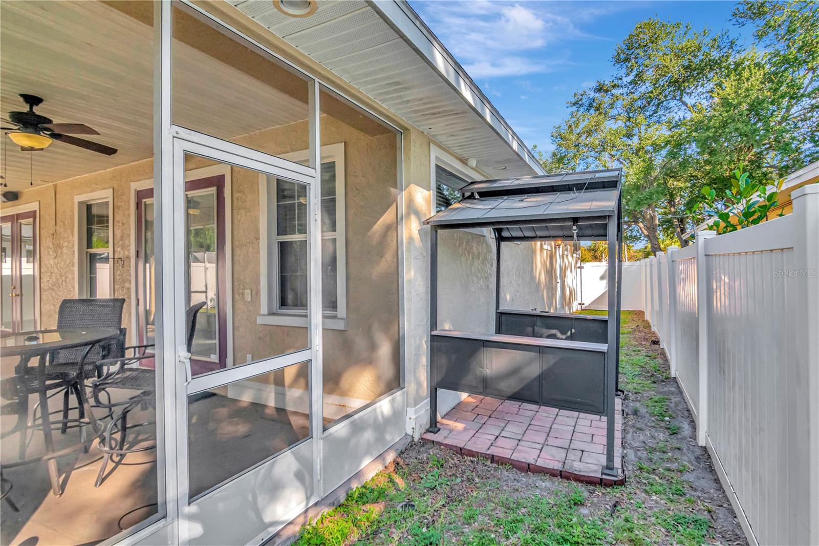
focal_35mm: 16
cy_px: 273
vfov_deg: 72.0
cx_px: 410
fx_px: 375
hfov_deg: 95.0
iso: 800
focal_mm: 11
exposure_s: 1/200
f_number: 8
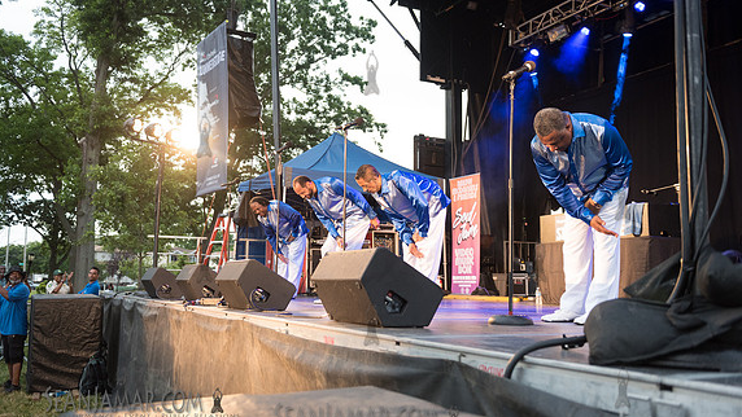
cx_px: 371
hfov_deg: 58.0
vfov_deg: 34.7
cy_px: 197
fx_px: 669
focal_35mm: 34
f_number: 3.2
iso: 1250
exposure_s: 1/160
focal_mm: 32
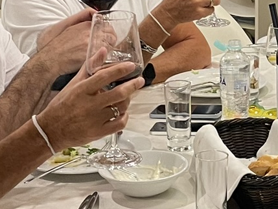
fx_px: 996
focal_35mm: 124
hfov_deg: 15.2
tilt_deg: -12.4
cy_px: 12
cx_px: 355
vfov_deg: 11.9
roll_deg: -1.1
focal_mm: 4.2
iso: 160
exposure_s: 1/50
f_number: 1.6
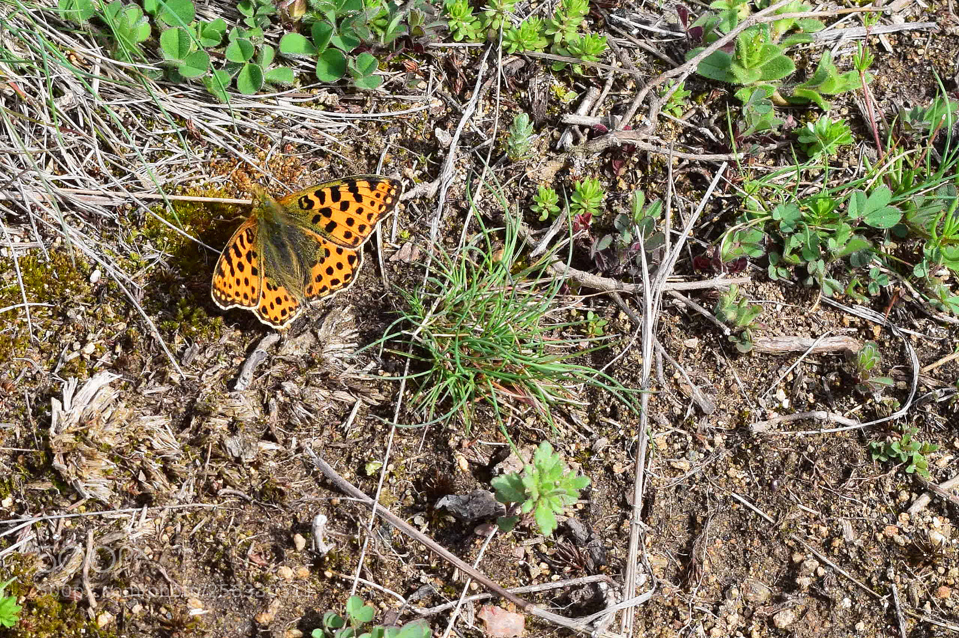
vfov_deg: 16.5
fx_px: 2196
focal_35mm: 82
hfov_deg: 24.6
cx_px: 480
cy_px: 319
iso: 400
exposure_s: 1/320
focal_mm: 55
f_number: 10
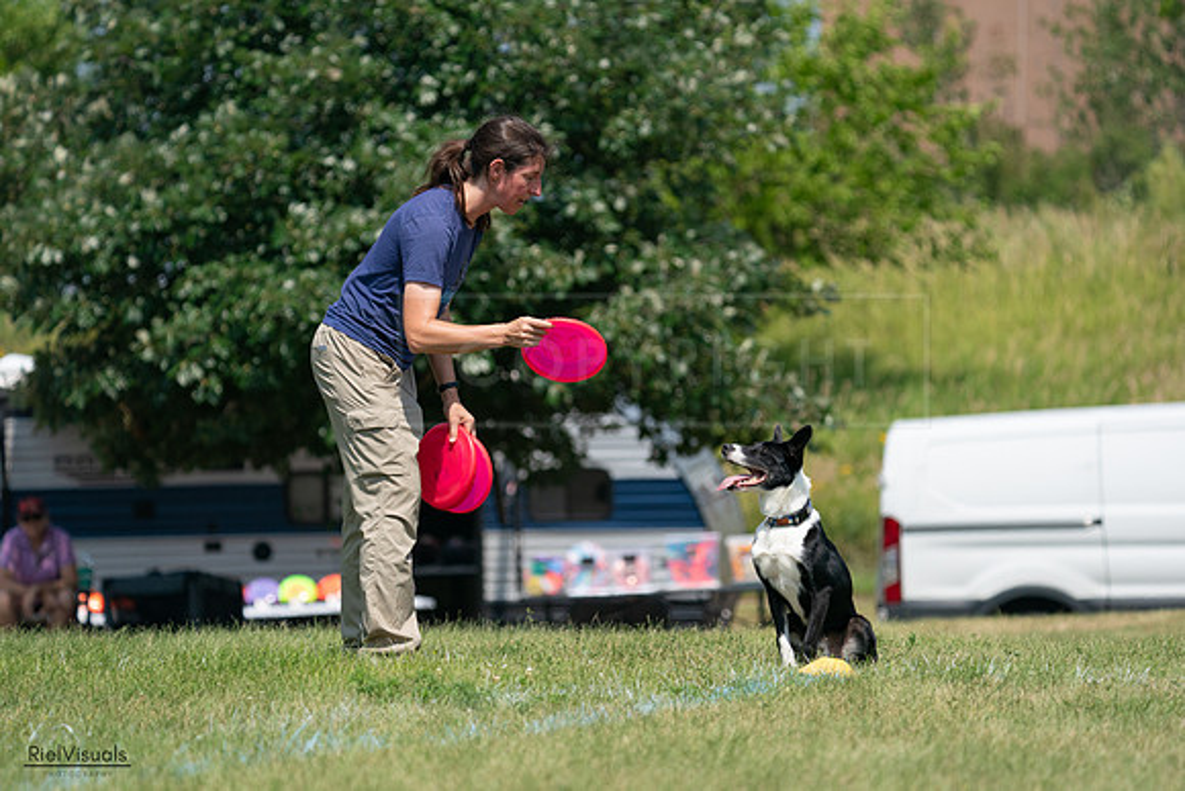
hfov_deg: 7.6
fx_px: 8889
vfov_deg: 5.1
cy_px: 396
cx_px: 592
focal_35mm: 270
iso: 800
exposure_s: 1/4000
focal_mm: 270
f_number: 5.6
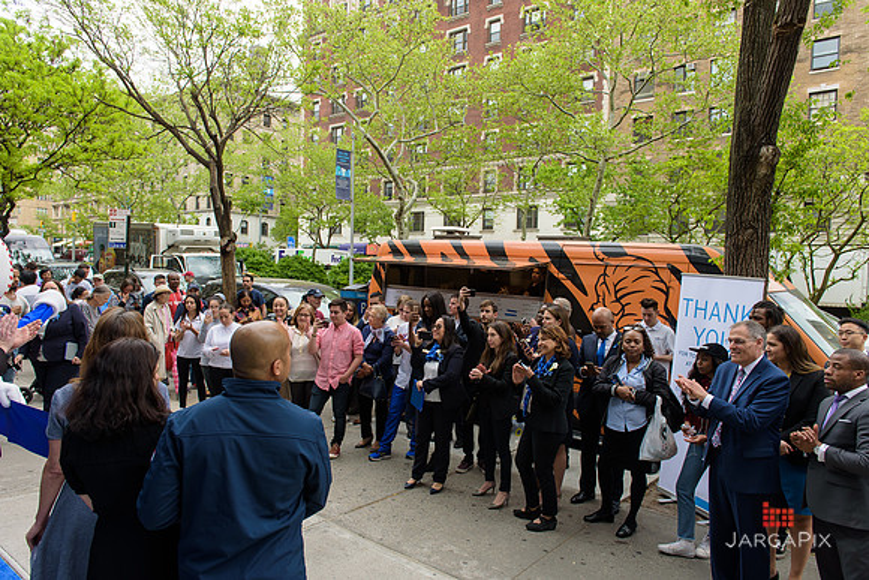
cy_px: 290
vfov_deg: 53.2
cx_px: 434
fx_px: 579
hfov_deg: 73.7
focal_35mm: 24
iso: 200
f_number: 5
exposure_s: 1/250
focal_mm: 24
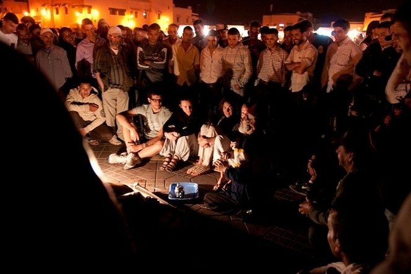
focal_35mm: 30
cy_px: 137
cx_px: 206
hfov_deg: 61.9
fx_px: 343
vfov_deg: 43.6
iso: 640
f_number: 4
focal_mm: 20
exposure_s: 1/5
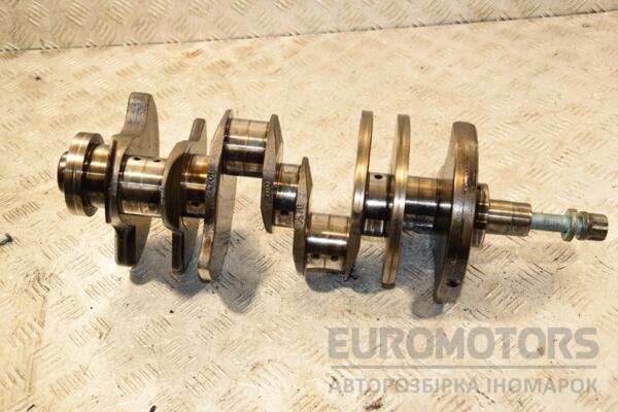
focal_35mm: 51
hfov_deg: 38.9
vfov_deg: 26.5
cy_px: 206
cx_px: 309
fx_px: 875
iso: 800
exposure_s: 1/200
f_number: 5.6
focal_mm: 34
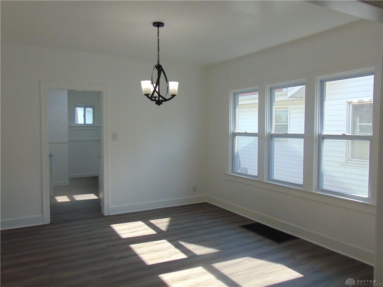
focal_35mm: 27
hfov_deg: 65.3
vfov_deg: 51.4
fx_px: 299
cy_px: 144
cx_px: 192
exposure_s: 1/200
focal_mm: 4.9
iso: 80
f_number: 3
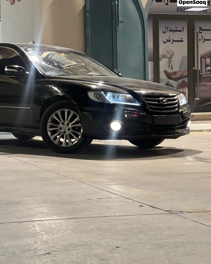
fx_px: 633
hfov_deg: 18.9
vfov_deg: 23.6
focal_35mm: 81
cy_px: 128
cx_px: 106
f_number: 2.8
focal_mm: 9
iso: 400
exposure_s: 1/20
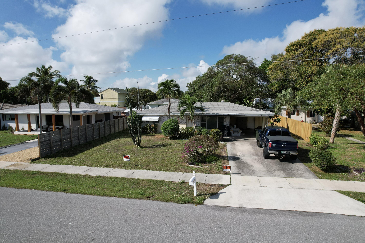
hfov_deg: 78.6
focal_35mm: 22
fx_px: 223
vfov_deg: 57.2
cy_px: 122
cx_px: 182
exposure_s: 1/3000
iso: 130
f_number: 2.8
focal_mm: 8.38
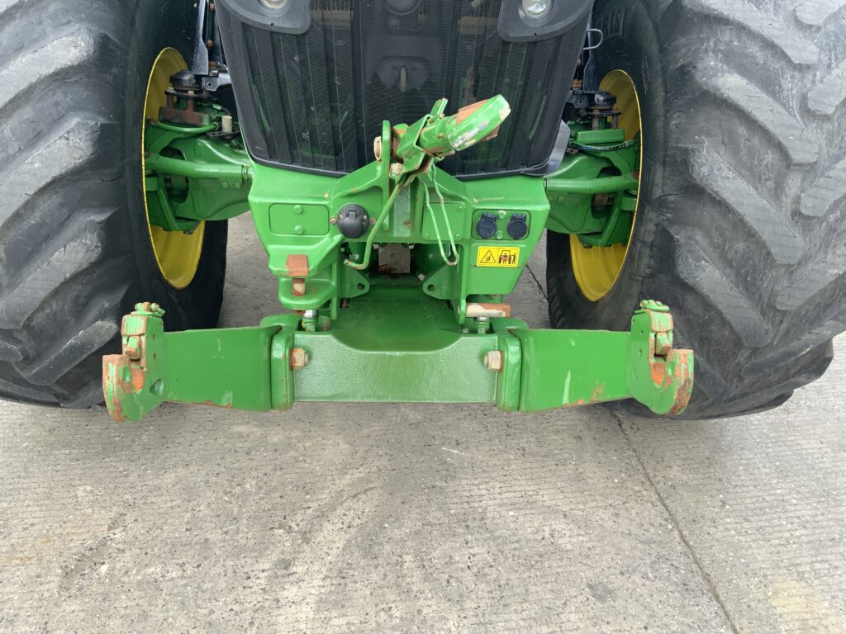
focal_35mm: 29
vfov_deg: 48.2
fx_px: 709
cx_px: 423
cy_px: 317
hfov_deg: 61.7
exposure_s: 1/179
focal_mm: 3
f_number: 1.8
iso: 16
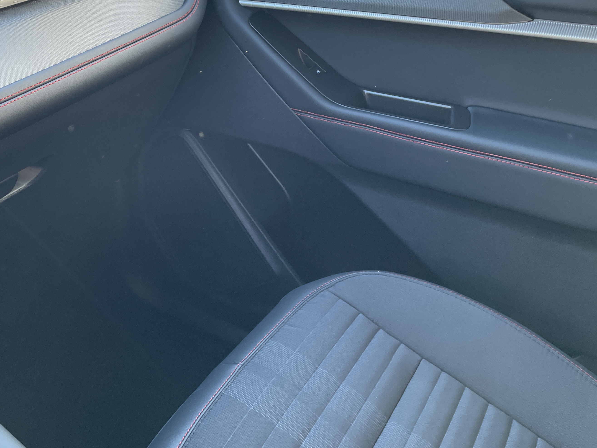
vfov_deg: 35.4
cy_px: 127
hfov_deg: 45.5
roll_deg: -0.5
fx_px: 690
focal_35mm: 40
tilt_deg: -25.1
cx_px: 167
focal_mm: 4.2
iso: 80
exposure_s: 1/121
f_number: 1.6
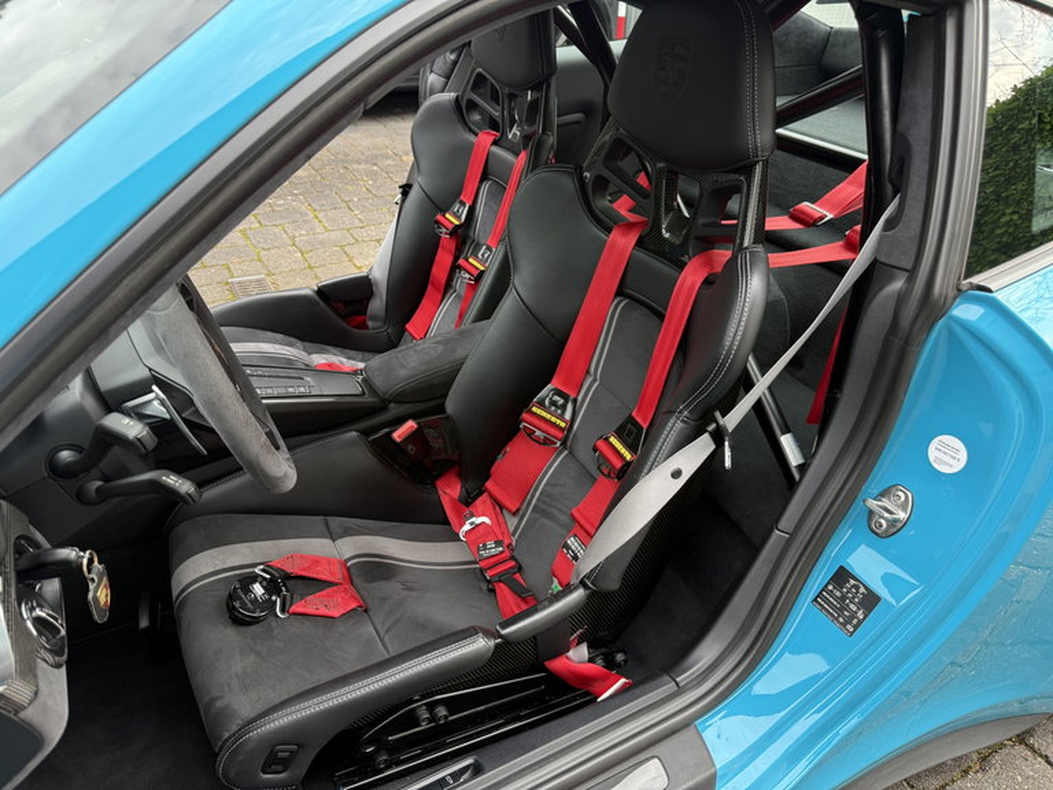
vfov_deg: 56.8
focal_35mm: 24
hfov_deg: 71.6
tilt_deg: -32.0
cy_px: 395
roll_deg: -1.9
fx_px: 730
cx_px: 526
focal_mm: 6.76
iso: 100
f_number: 1.78
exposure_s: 1/322
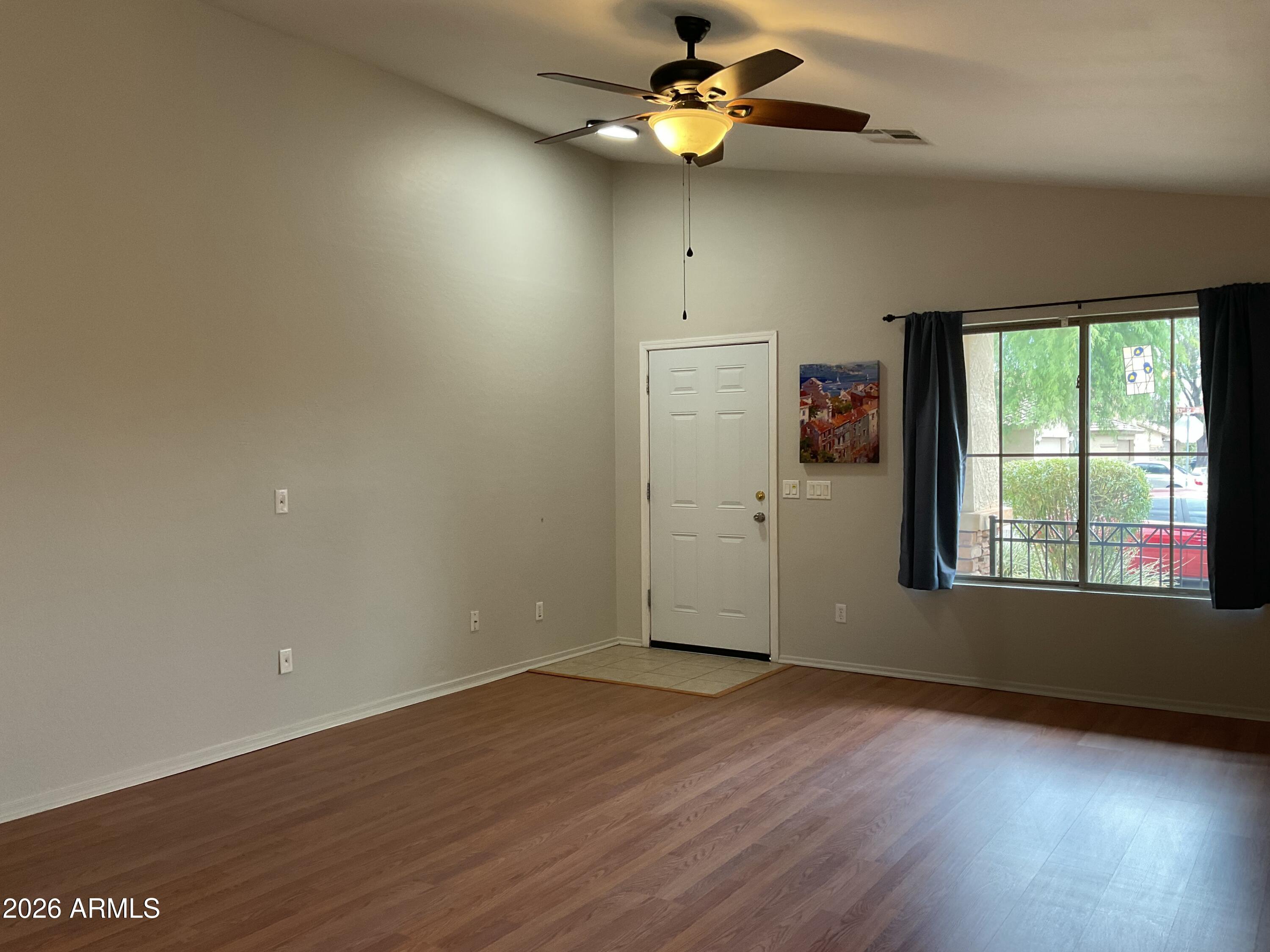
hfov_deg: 61.7
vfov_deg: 48.2
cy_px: 476
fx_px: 1064
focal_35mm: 29
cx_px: 635
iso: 50
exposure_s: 1/60
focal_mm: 3
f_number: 1.8
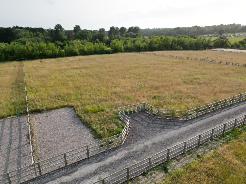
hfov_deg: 71.6
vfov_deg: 56.8
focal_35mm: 24
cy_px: 92
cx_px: 123
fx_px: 171
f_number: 1.7
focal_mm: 6.72
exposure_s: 1/2500
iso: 200
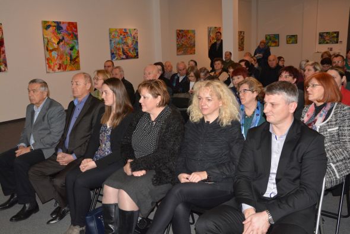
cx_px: 175
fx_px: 365
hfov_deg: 51.3
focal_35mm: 38
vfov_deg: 35.5
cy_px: 117
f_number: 10
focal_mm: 25
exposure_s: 1/60
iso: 1250
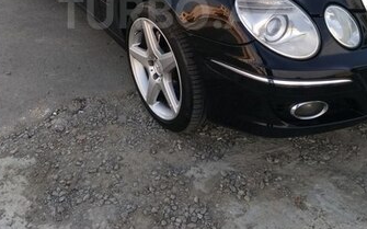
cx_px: 171
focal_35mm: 33
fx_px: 330
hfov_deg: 58.1
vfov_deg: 35.4
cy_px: 12
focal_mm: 3.57
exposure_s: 1/412
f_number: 2
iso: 100
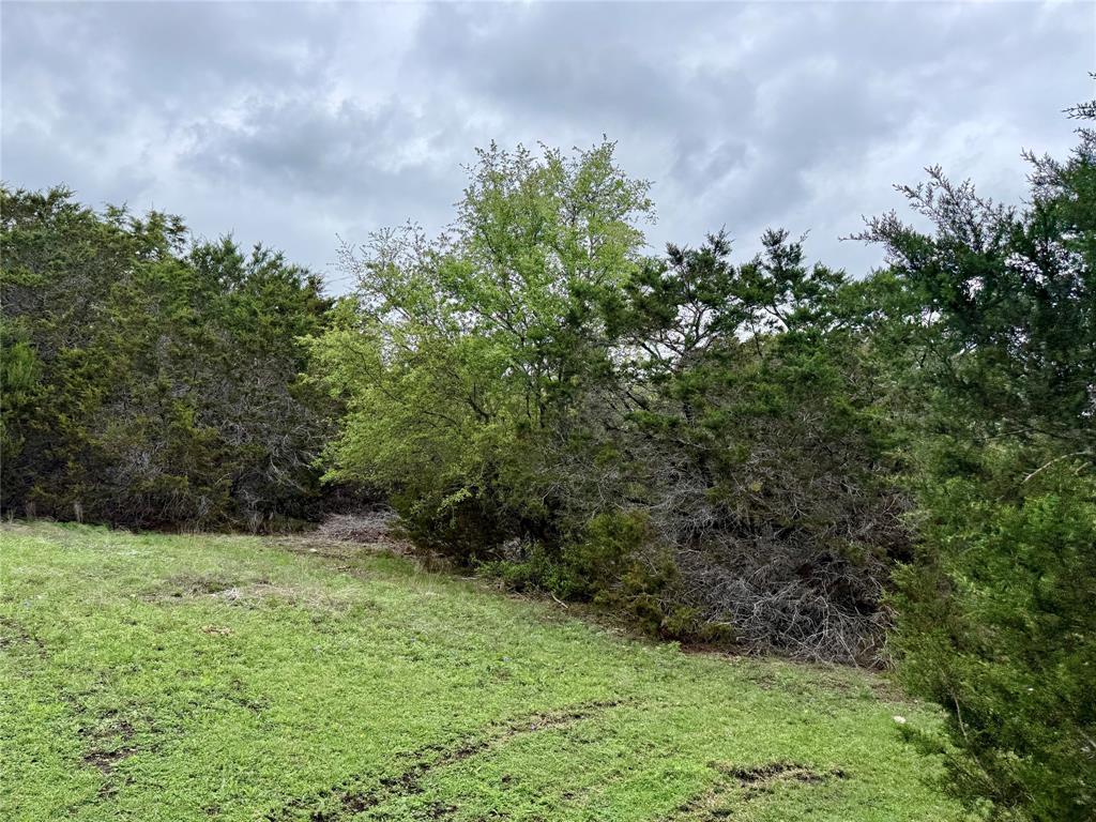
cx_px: 548
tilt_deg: +6.4
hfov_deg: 71.6
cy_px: 411
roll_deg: -5.5
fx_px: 760
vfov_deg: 56.8
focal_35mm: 24
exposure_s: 1/2000
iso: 80
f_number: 1.78
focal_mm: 6.76
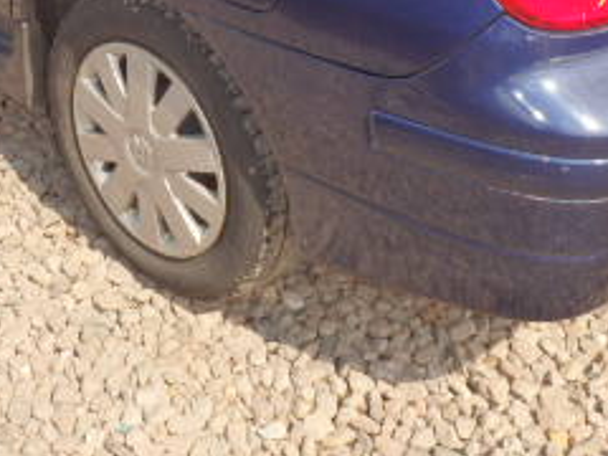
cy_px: -109
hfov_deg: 24.3
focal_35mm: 80
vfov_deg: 17.5
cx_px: 225
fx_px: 1405
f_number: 4.1
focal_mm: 5.4
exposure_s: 1/640
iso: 125
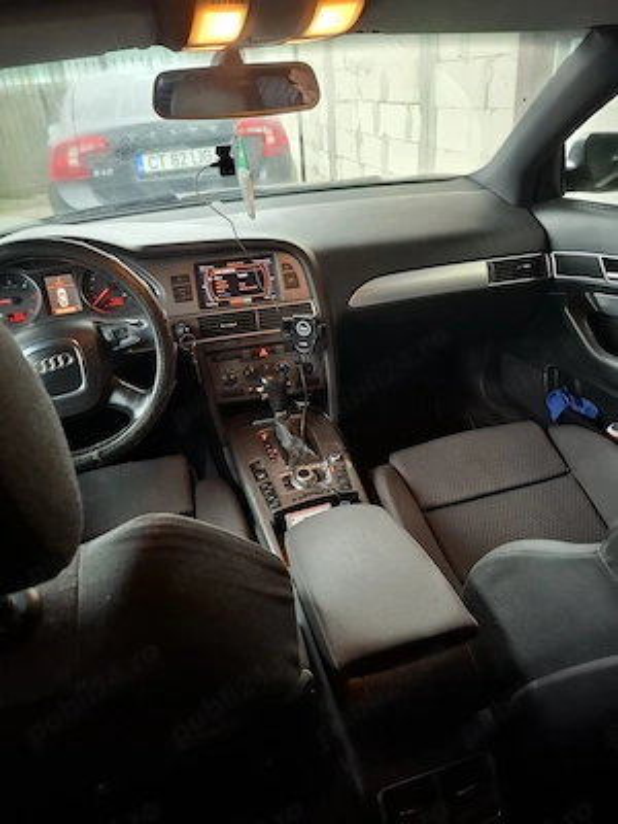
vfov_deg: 73.9
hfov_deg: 58.9
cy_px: 412
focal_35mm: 23
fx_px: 547
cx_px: 309
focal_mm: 5.54
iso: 400
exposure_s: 1/25
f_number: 1.8
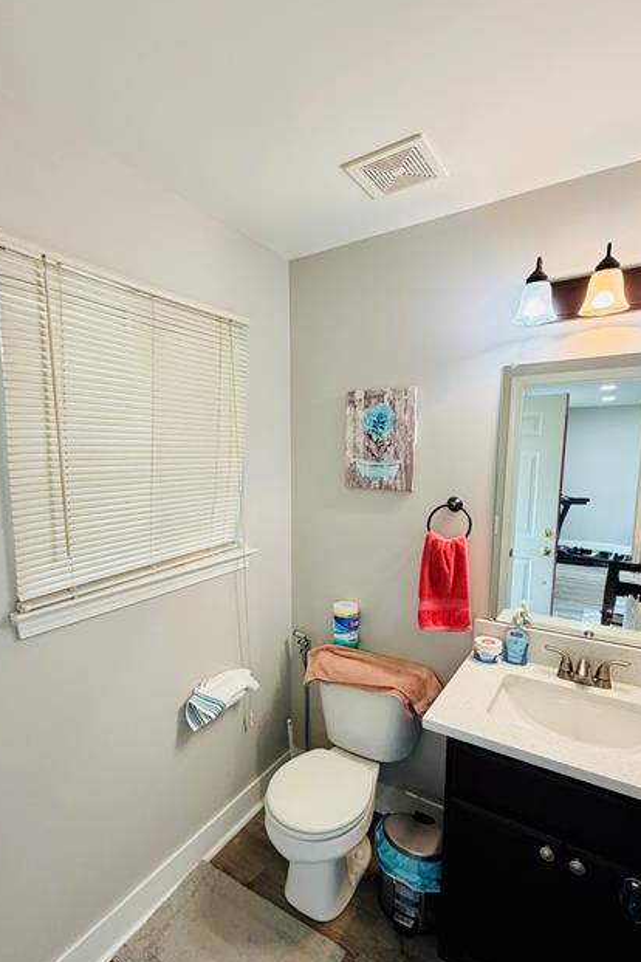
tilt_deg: -6.7
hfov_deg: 67.3
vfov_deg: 89.8
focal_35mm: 18
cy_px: 524
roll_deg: -0.3
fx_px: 481
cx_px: 299
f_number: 2.2
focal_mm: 2.22
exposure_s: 1/120
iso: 250
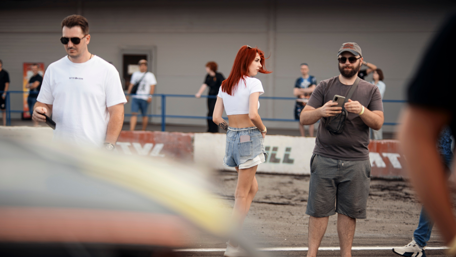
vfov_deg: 13.6
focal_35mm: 89
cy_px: 128
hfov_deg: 23.9
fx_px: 1077
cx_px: 228
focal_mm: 85
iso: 100
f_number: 1.8
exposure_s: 1/100
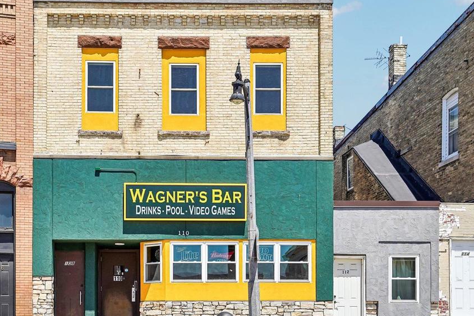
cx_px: 175
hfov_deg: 39.3
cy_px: 143
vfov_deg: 27.0
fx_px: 658
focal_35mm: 50
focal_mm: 33
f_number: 8
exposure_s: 1/250
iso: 100
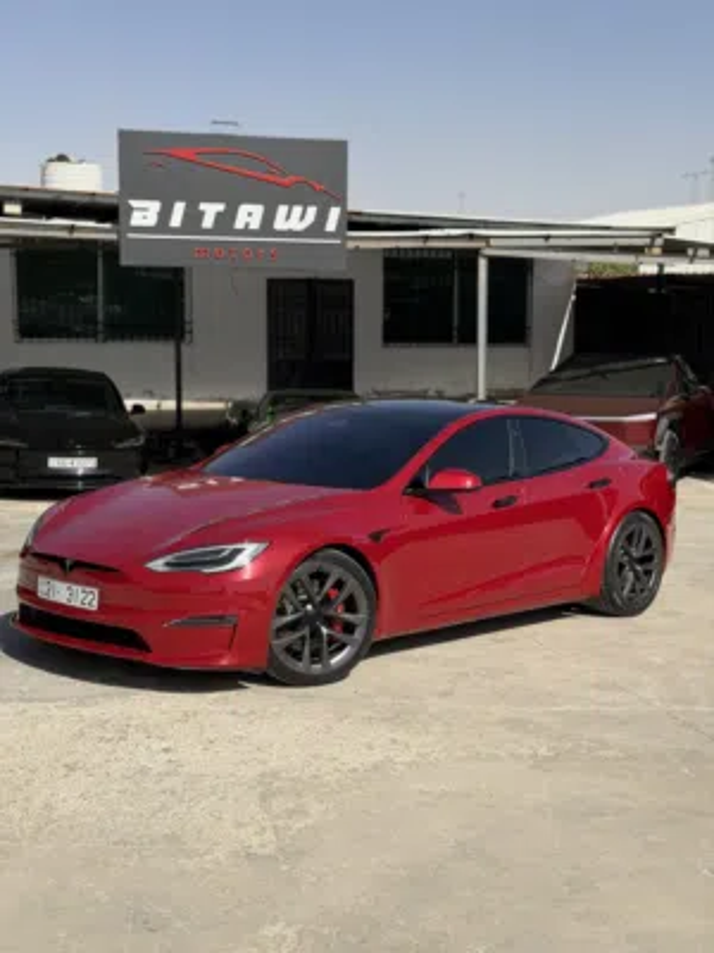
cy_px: 476
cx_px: 357
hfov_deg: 30.3
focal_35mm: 48
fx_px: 1320
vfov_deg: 39.7
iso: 64
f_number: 1.78
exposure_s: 1/5587
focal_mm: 6.76
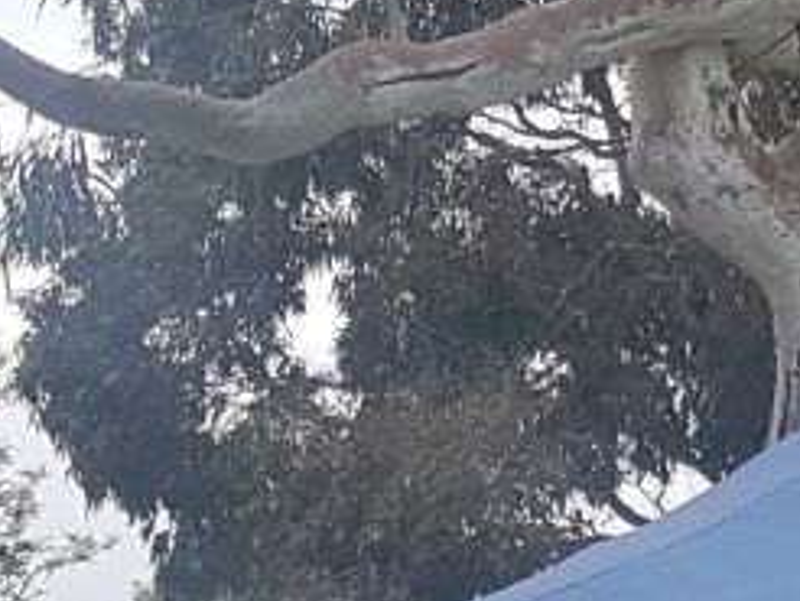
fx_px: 3516
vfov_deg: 8.8
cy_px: 1498
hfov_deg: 12.7
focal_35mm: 152
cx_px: 930
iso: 40
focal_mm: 4.2
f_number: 1.7
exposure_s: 1/401
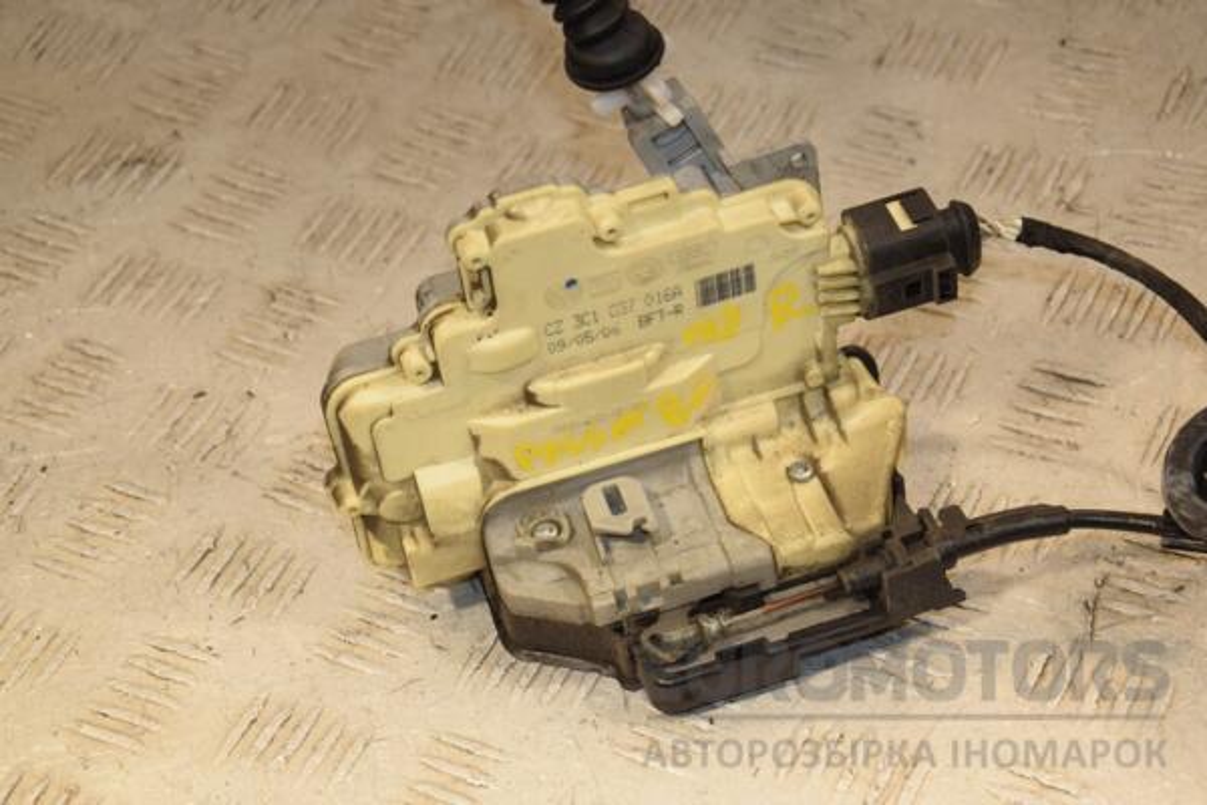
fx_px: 2917
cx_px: 604
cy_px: 402
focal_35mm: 87
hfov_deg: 23.4
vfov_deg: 15.7
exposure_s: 1/200
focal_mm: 58
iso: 800
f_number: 7.1
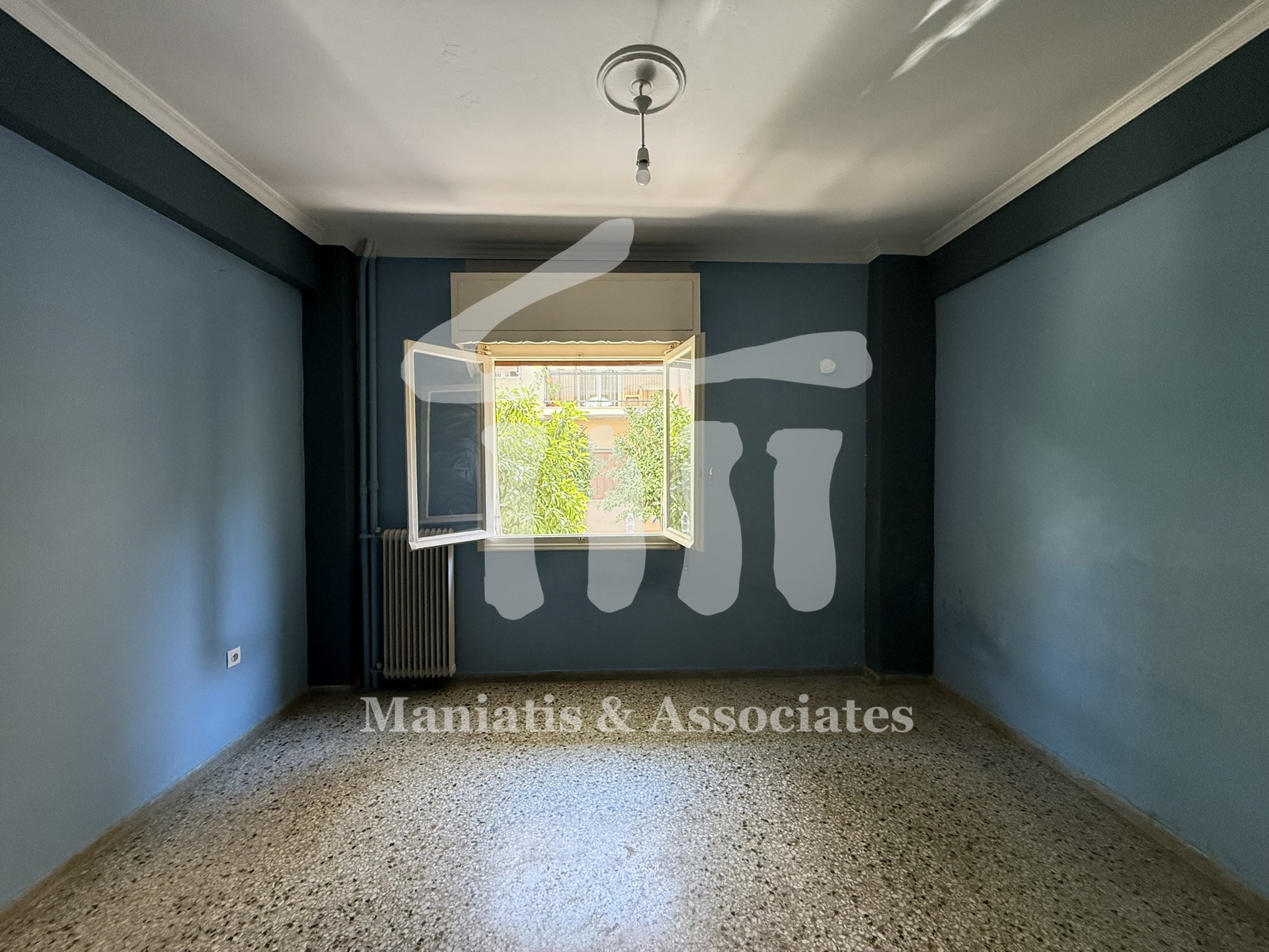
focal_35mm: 14
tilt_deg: -1.2
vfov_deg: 85.7
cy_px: 476
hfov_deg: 102.1
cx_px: 634
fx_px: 513
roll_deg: -0.3
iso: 200
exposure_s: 1/99
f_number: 2.2
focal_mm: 2.22
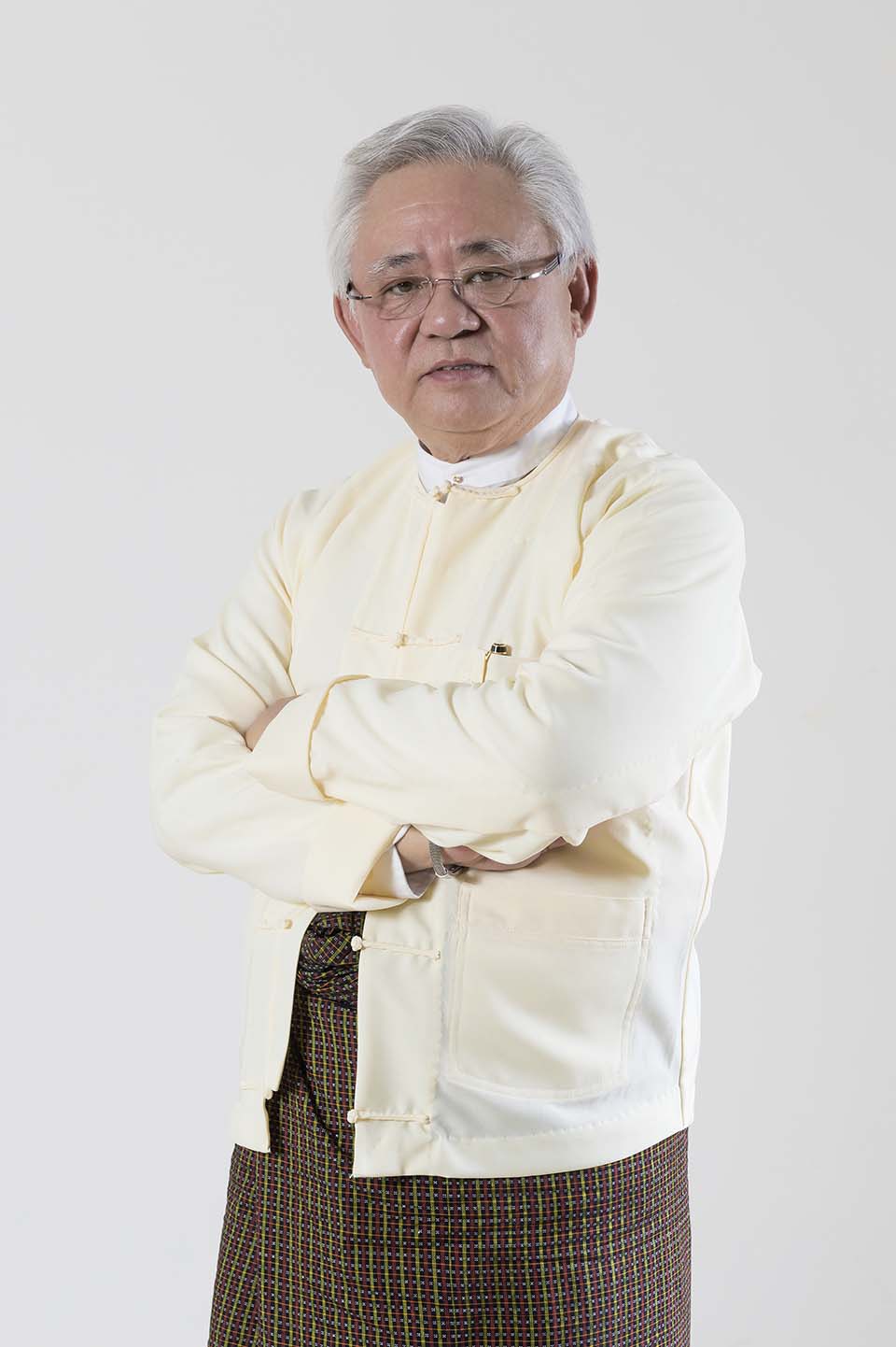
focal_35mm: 70
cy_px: 674
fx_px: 2616
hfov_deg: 19.4
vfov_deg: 28.9
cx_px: 448
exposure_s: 1/100
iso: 800
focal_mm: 70
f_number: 11
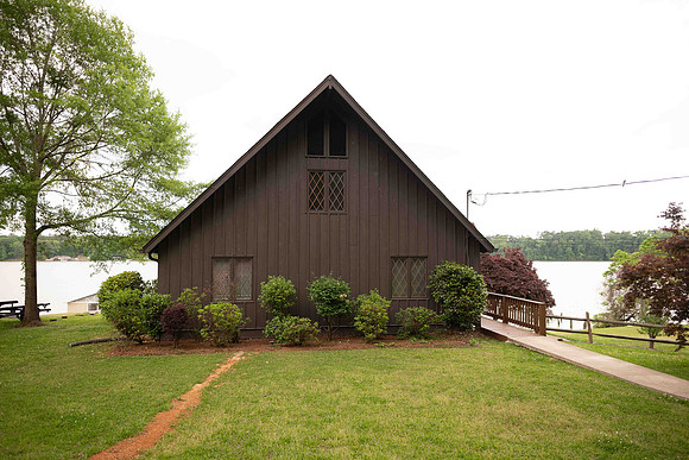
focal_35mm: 24
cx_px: 344
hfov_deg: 73.7
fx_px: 459
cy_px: 230
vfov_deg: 53.2
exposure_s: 1/640
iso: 160
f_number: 2.5
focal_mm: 24
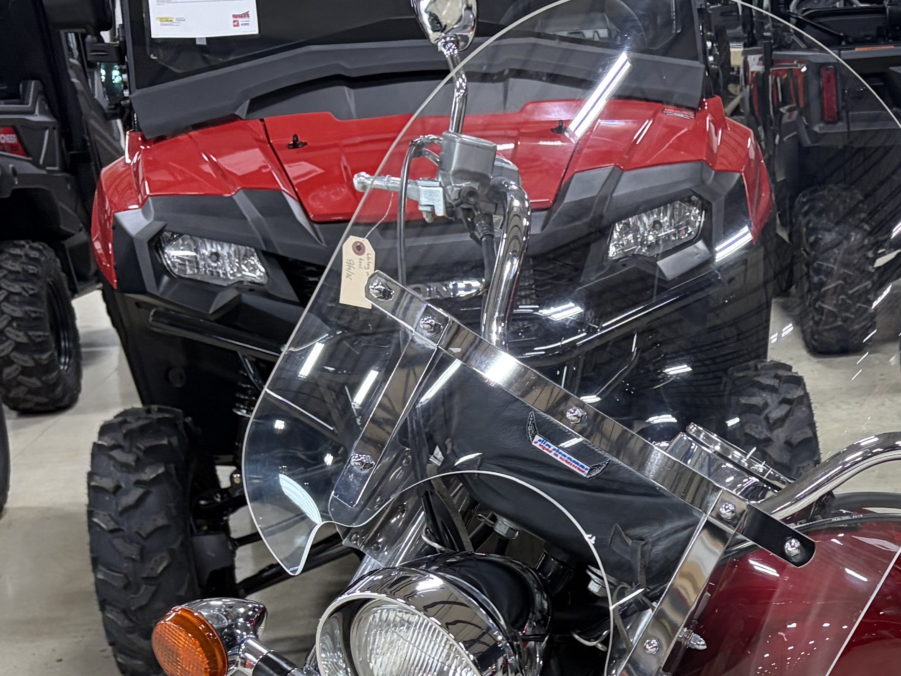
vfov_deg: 20.4
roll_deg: +3.1
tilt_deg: -21.2
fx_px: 1796
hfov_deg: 27.4
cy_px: 733
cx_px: 774
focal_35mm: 69
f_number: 1.6
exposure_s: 1/64
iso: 125
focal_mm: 5.96
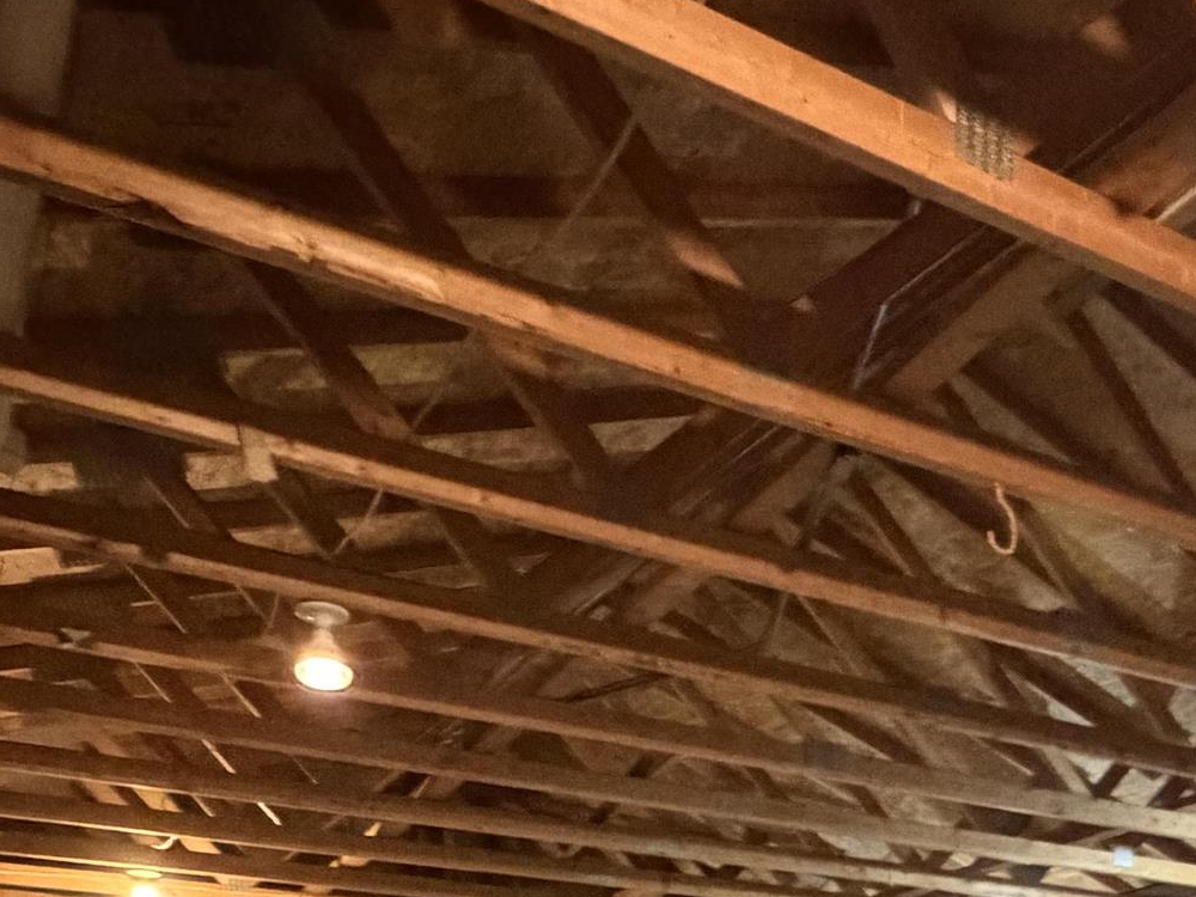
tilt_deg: -1.5
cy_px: 1257
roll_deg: +1.2
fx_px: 1486
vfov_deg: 26.6
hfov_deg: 43.0
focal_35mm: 43
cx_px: 837
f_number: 2.2
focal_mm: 2.22
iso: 1600
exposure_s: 1/40
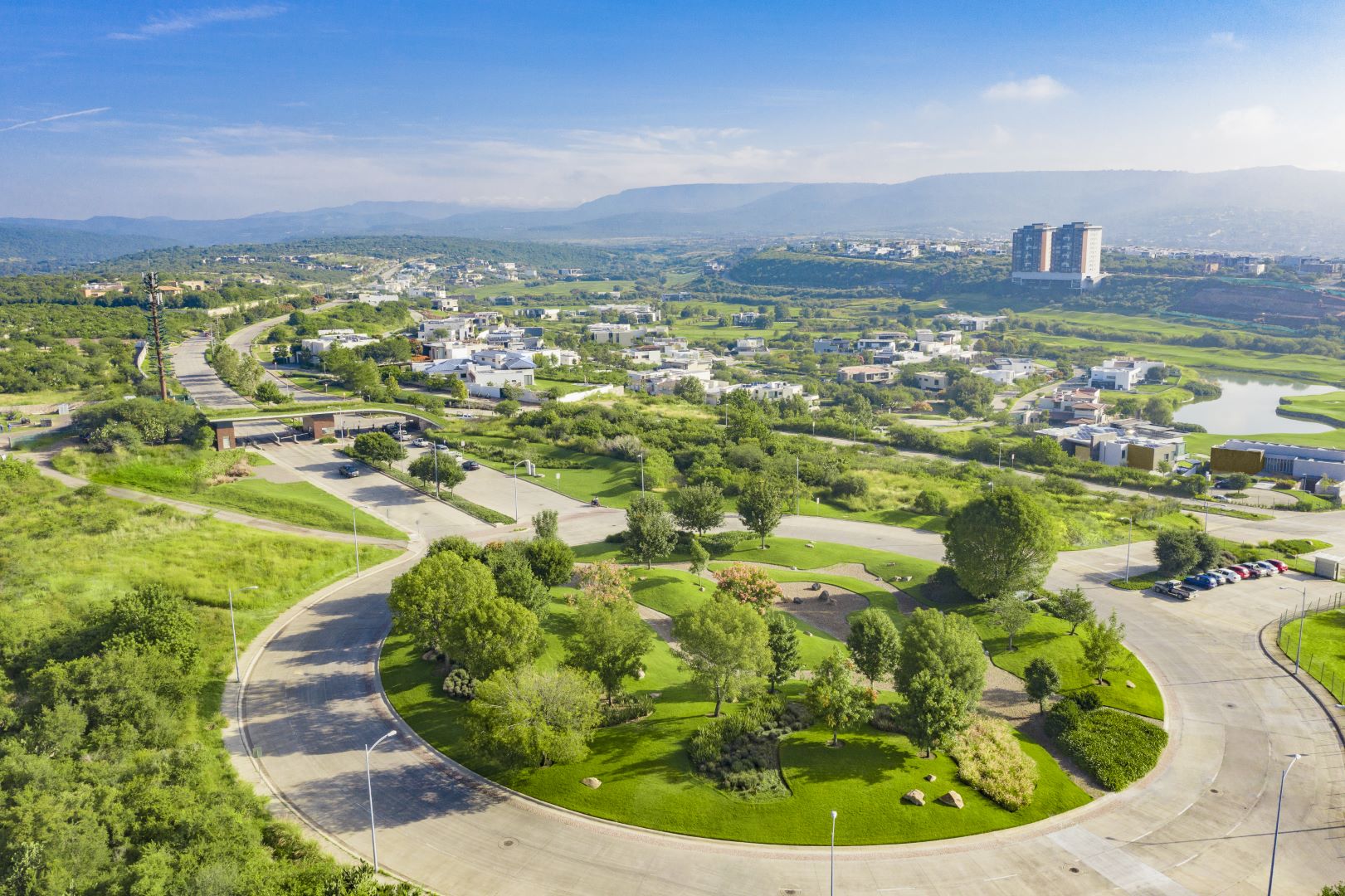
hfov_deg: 65.5
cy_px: 448
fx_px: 1046
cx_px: 672
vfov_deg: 46.4
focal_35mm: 28
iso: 100
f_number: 5.6
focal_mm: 10.26
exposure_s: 1/320
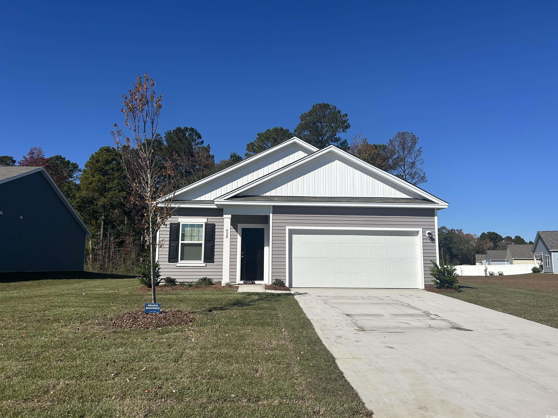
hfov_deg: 67.3
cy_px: 209
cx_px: 279
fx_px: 419
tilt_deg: +8.3
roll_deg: -0.6
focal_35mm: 26
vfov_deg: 53.1
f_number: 1.5
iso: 50
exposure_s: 1/8696
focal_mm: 5.7
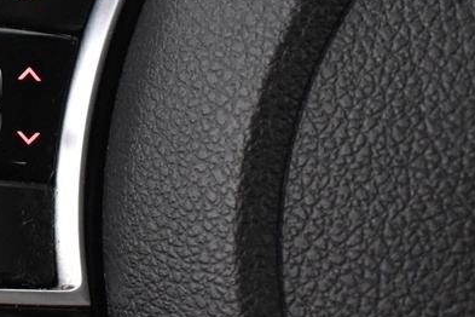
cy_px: 104
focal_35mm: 136
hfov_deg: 14.5
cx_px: -131
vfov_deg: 10.1
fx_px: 1794
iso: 3200
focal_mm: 22
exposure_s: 1/40
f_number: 3.8
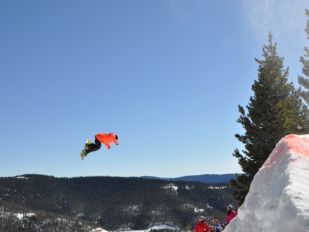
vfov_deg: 34.7
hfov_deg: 45.2
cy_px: 115
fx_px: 371
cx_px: 160
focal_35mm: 42
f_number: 11
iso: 200
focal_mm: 25
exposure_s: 1/500
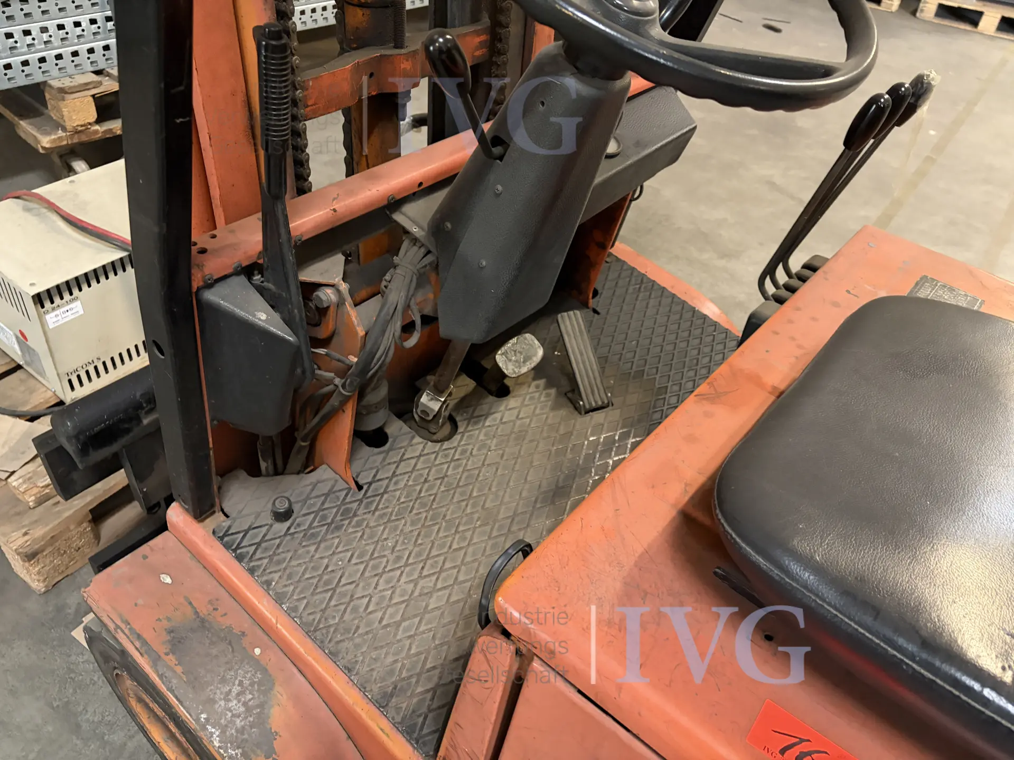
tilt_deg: -39.9
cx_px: 507
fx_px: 762
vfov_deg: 53.1
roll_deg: -5.3
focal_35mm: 26
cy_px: 380
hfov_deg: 67.3
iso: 500
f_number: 1.6
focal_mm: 5.96
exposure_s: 1/25
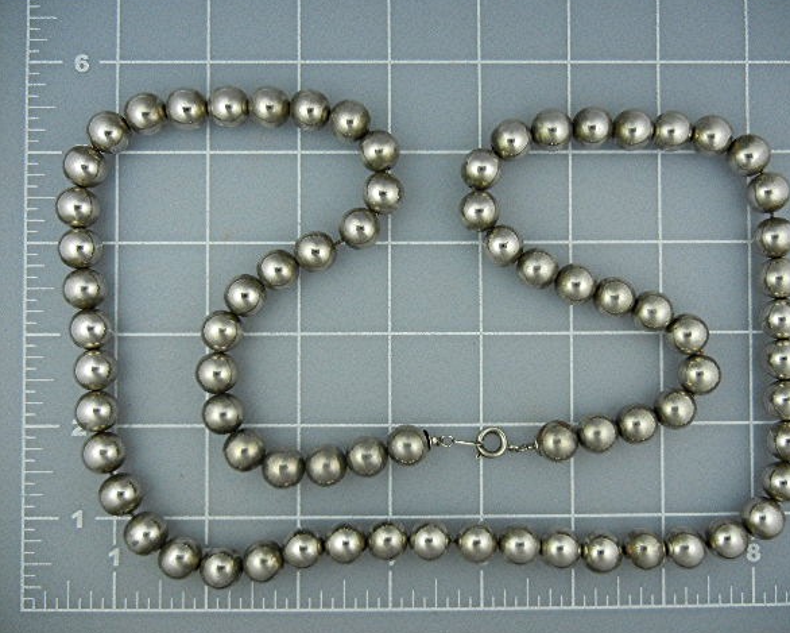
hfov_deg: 55.6
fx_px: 748
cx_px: 429
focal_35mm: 32
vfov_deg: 45.8
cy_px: 317
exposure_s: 1/16.8
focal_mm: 5.4
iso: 400
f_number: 3.5
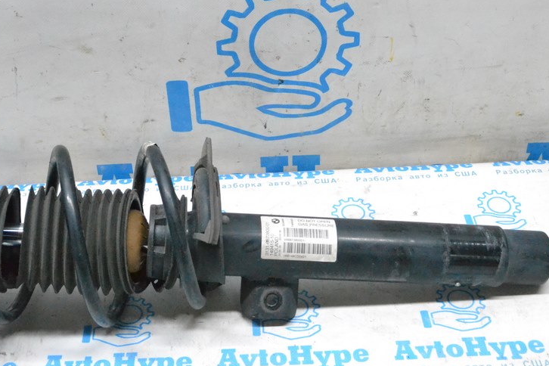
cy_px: 147
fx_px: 839
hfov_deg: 36.2
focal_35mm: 55
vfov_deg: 24.6
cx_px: 231
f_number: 9
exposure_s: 1/160
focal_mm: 26
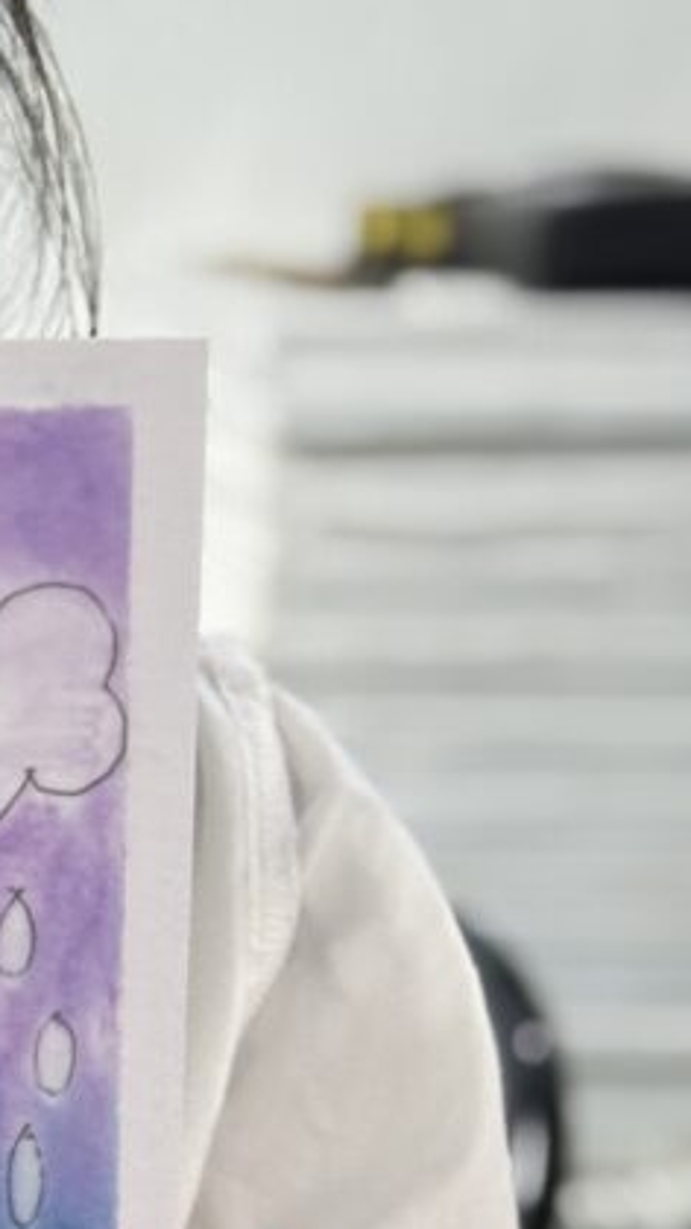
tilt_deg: -6.3
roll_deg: -2.1
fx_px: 5412
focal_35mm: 166
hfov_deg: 7.1
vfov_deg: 12.9
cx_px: -536
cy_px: 827
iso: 100
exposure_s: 1/100
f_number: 1.78
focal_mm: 6.76
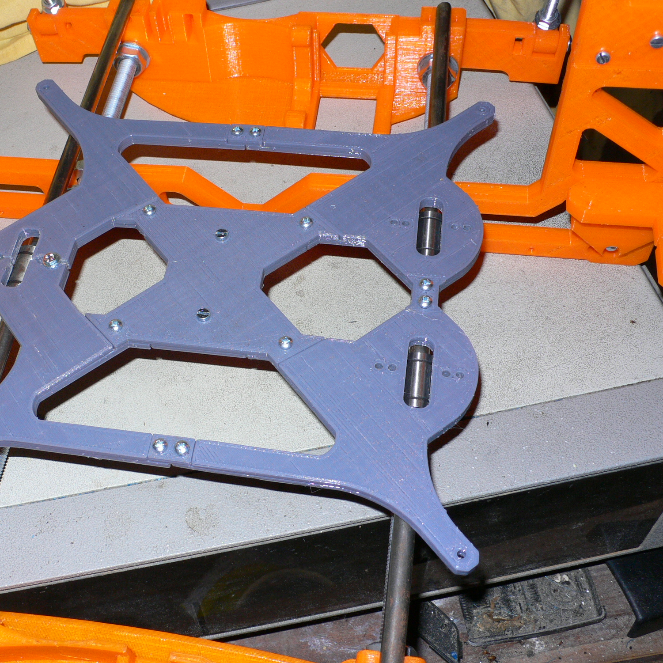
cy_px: 331
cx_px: 218
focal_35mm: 41
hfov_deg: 40.4
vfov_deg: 40.9
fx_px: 888
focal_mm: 6.3
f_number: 4
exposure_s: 1/30
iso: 100
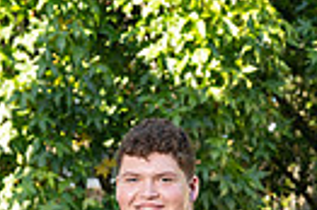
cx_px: 119
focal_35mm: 244
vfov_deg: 5.4
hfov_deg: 8.4
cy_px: 497
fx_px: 2146
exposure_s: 1/200
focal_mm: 71
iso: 400
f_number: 5.6
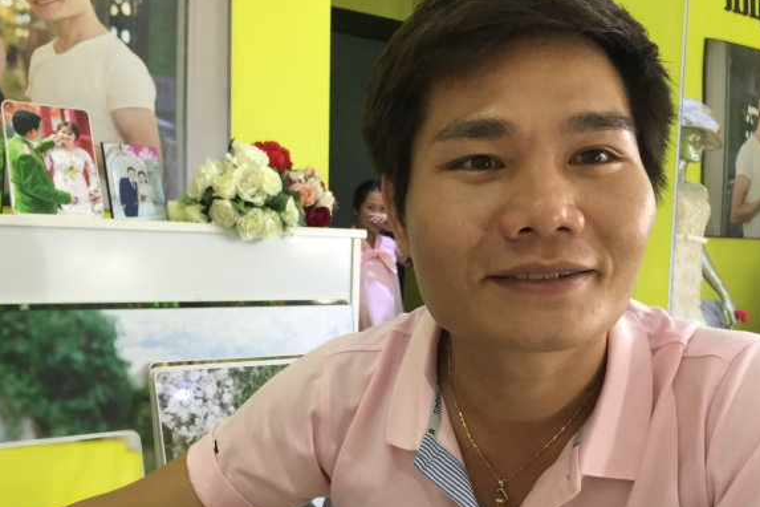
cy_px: 323
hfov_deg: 54.4
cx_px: 367
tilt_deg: -4.7
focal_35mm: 35
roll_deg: -1.7
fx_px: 739
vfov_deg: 37.6
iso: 100
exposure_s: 1/10
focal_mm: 4.15
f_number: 2.2
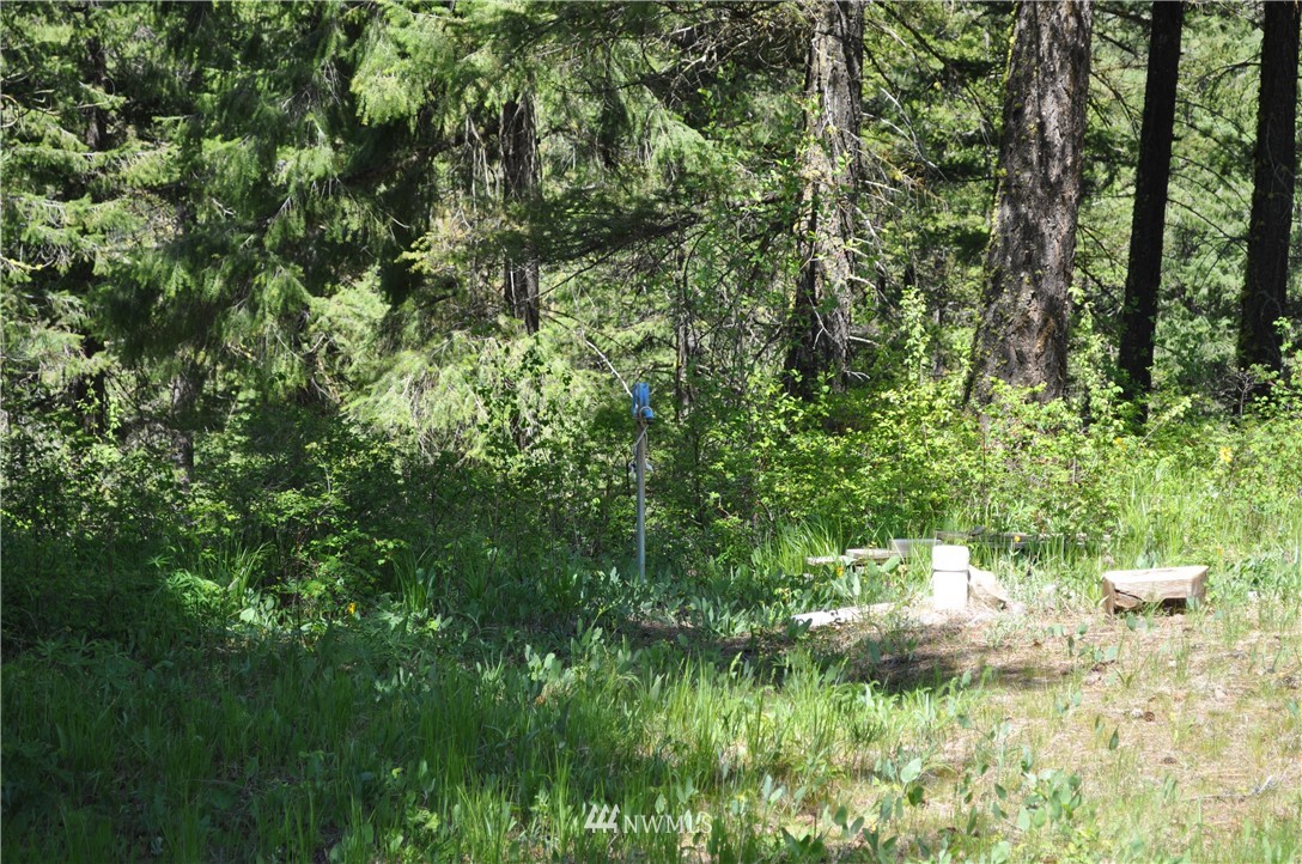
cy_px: 432
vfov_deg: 16.5
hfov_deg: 24.7
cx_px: 651
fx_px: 2979
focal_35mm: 82
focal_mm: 55
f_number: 6.3
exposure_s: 1/160
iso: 200
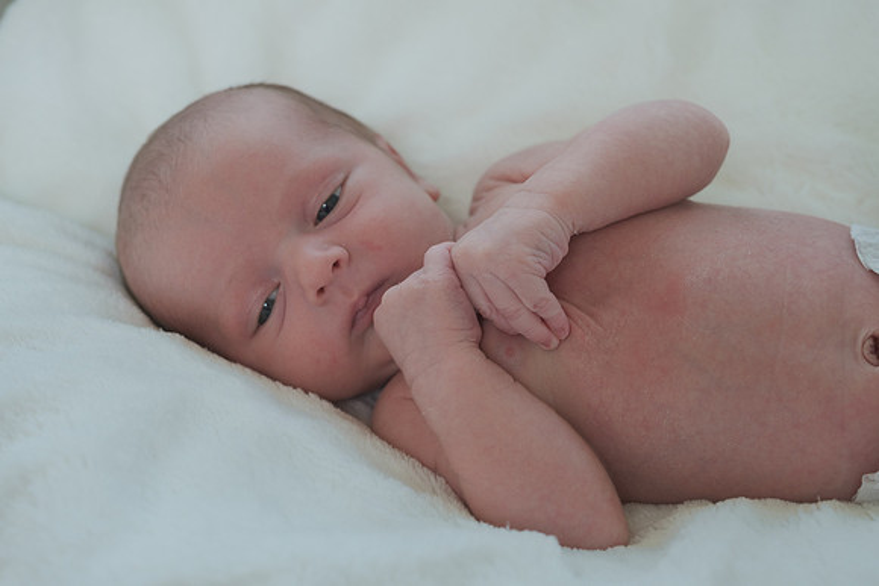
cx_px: 440
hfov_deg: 38.9
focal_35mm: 51
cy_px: 293
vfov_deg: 26.5
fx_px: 1245
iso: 800
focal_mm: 34.2
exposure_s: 1/170
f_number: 4
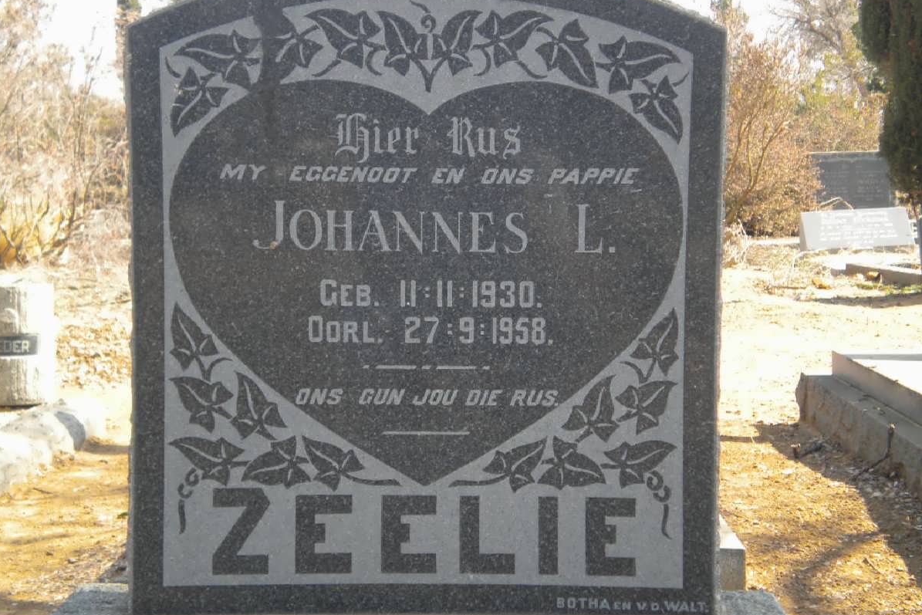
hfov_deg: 28.5
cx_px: 461
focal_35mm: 71
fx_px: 1818
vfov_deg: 19.2
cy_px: 326
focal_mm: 12.3
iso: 80
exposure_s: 1/103
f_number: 4.6
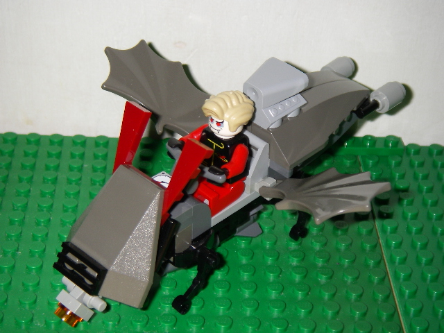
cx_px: 222
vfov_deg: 17.8
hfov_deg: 23.6
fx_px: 1065
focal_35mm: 83
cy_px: 166
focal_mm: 13.8
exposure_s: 1/80
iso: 80
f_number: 3.9
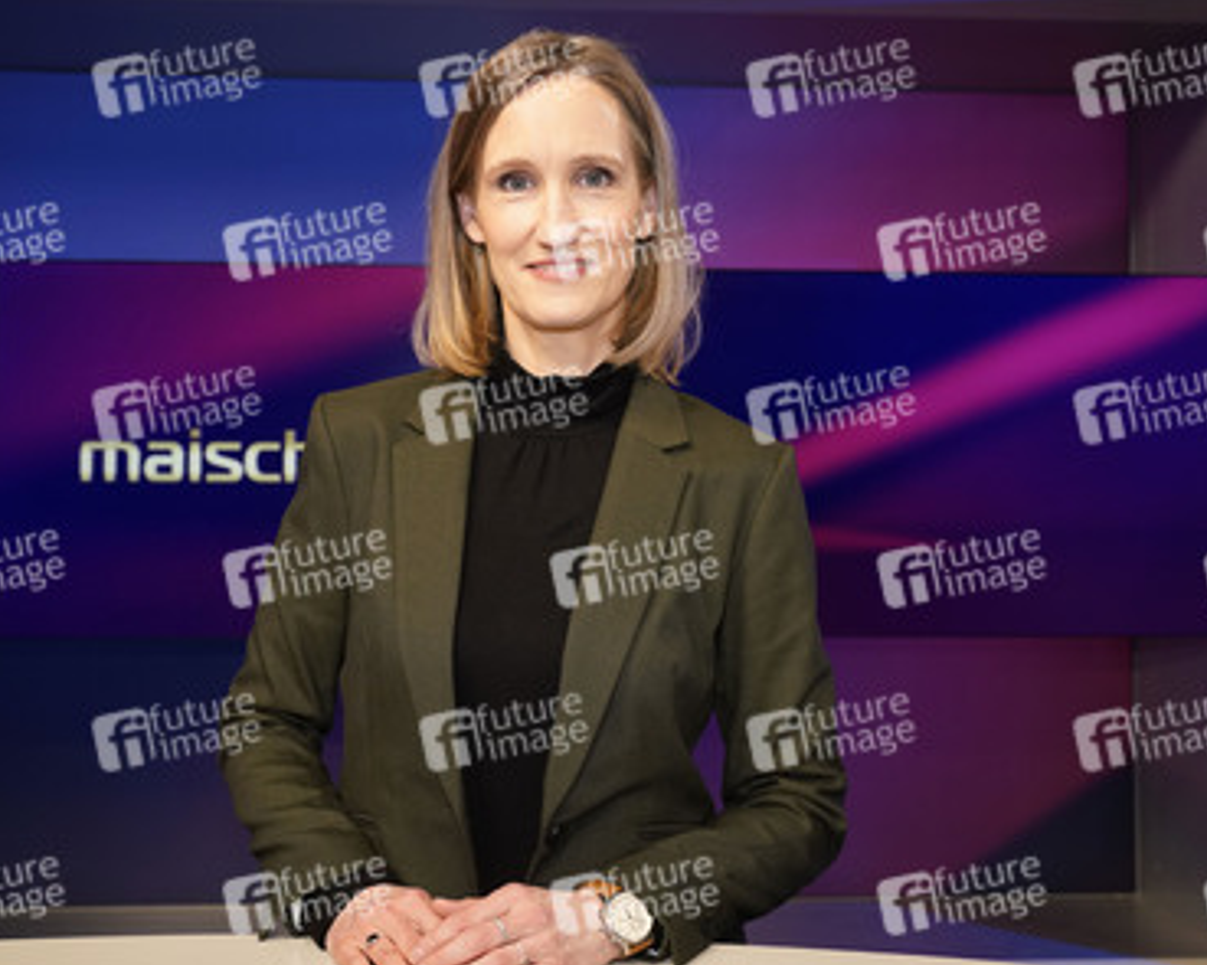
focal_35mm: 39
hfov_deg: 46.8
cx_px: 548
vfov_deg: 38.2
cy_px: 487
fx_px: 1393
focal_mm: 34
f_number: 5
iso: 2000
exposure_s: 1/125
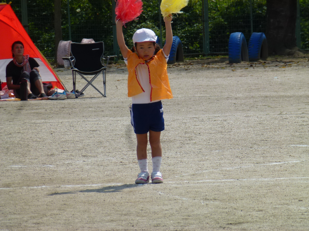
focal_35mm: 384
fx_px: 3428
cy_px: 116
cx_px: 154
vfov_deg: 3.9
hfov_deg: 5.2
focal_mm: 68.8
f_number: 5.9
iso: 100
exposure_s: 1/800
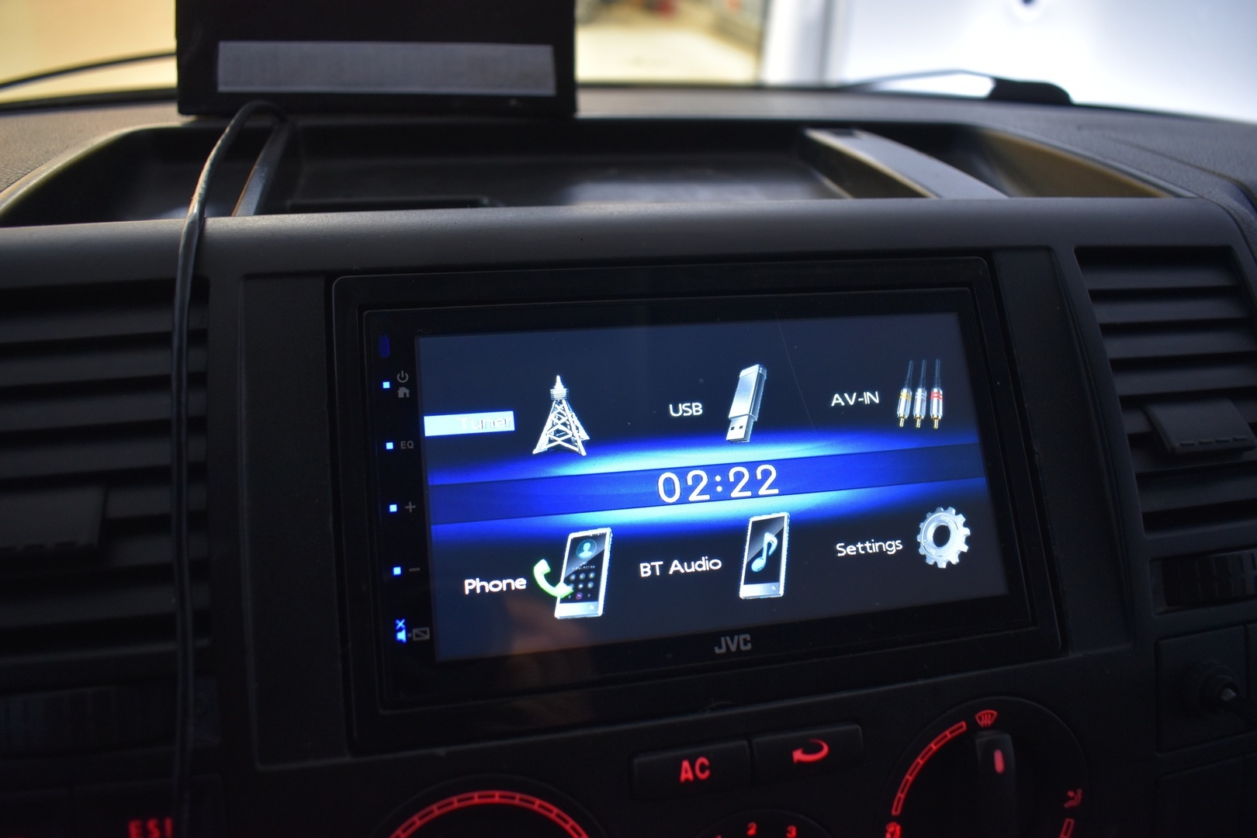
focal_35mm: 27
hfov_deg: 67.4
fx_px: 943
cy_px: 419
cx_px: 628
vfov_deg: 47.9
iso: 720
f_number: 3.5
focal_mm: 18
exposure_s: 1/30
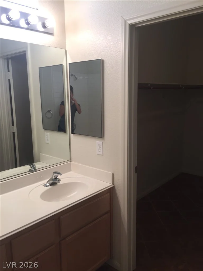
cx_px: 102
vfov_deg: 61.7
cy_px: 136
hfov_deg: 48.2
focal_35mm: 29
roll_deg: +0.7
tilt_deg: -10.0
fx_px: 227
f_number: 2.2
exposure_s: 1/60
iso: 32
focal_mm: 4.15
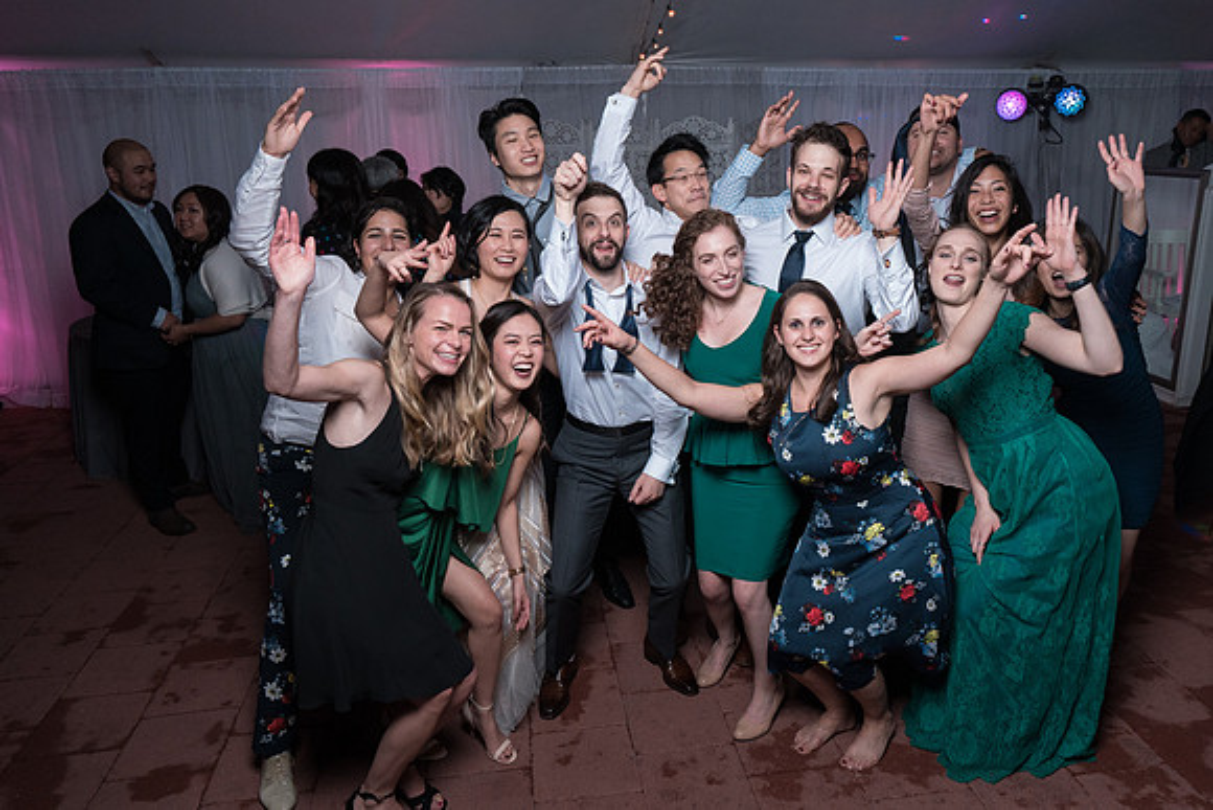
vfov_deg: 48.3
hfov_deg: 67.8
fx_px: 902
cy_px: 377
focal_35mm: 27
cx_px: 649
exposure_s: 1/200
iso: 2000
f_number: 5.6
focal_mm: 24
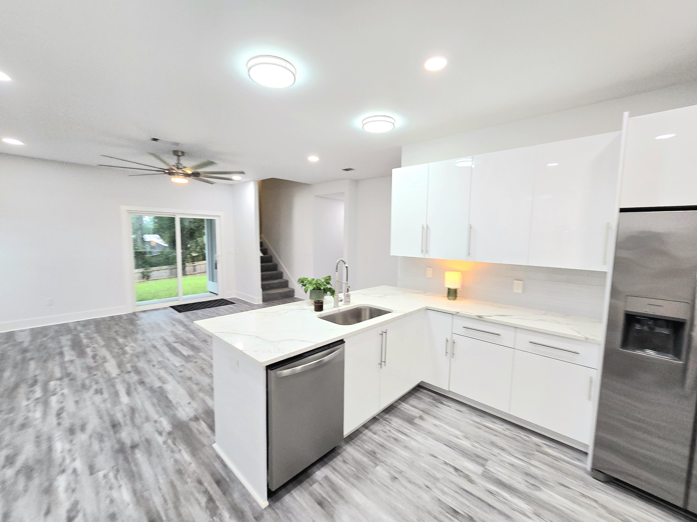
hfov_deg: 106.2
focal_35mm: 13
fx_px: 262
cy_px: 261
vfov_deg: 89.9
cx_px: 348
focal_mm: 2.2
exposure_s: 1/60.2
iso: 80
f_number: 2.2
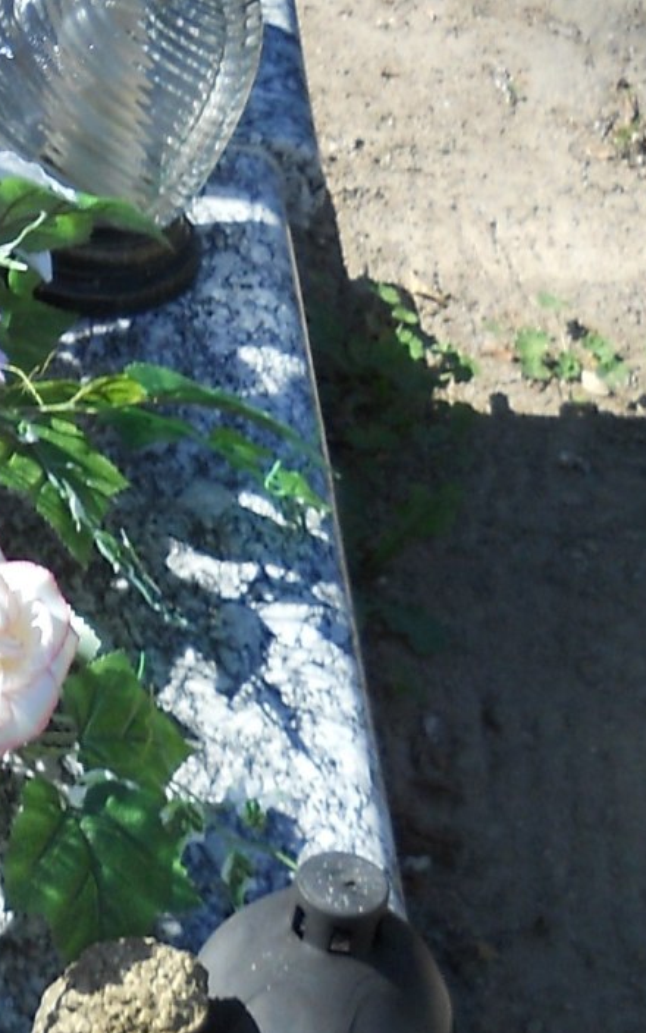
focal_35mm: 120
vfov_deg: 17.4
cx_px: -405
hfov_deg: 10.4
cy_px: 508
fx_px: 3380
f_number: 5.5
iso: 80
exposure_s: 1/160
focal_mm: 6.72
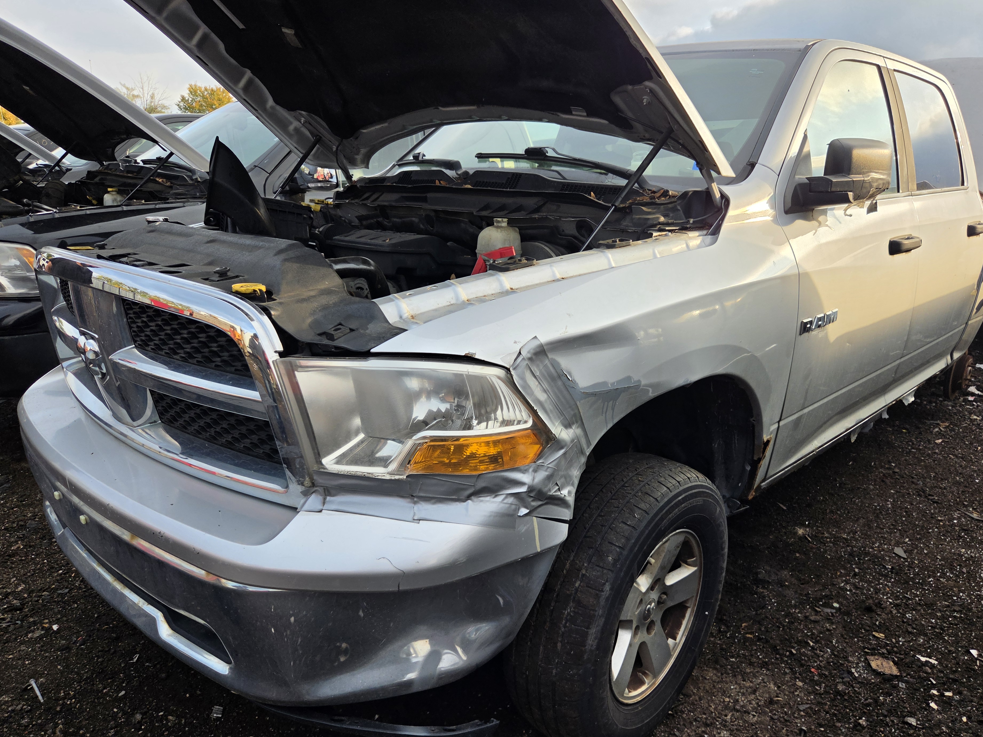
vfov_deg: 54.9
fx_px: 710
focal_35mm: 25
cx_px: 534
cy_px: 383
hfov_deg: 69.3
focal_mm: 5.4
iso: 80
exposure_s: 1/1044
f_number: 1.8
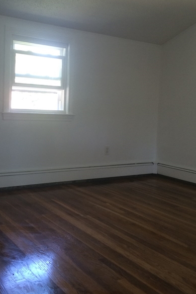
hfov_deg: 32.5
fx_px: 334
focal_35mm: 41
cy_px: 124
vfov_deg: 47.2
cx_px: 74
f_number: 2.2
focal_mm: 4.12
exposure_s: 1/30
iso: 100
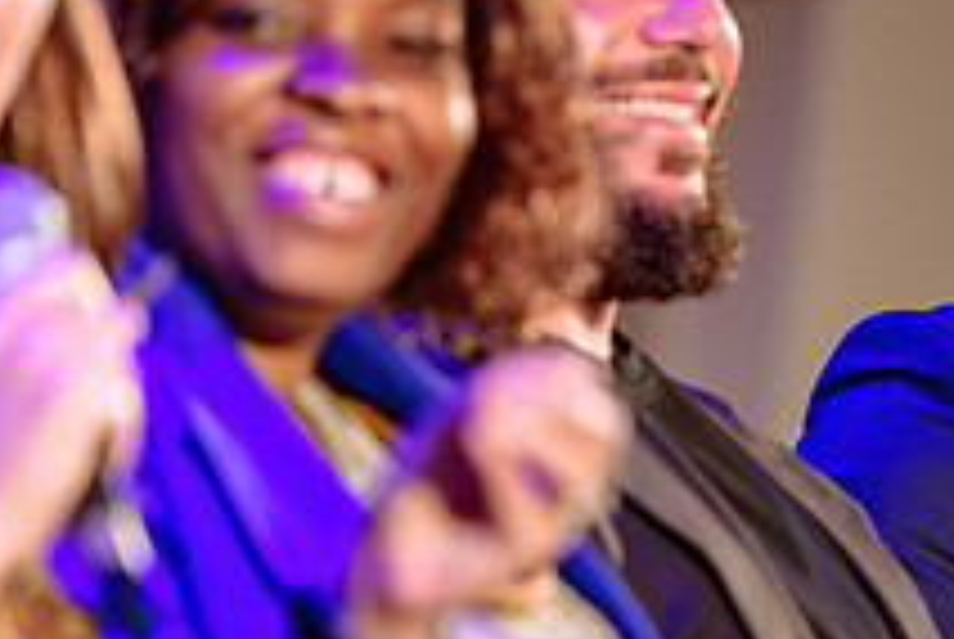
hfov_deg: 3.8
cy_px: 448
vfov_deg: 2.5
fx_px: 14489
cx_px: 603
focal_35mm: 546
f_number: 2.8
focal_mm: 200
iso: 1250
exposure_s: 1/160
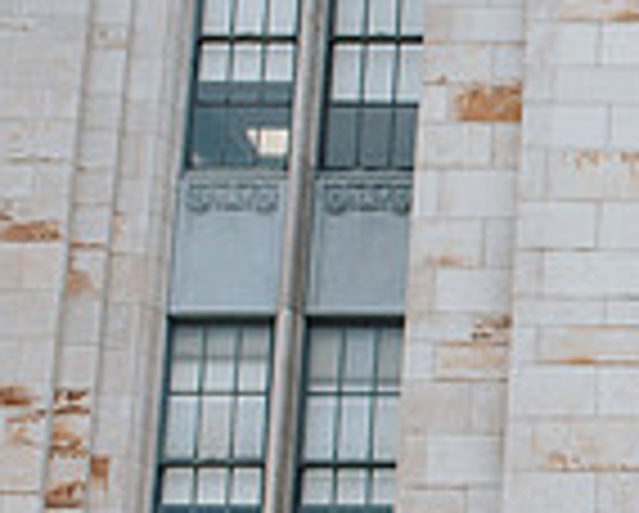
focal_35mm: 160
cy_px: 701
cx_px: 1078
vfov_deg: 9.5
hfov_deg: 11.3
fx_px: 3030
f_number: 3.5
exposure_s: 1/320
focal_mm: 35
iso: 100
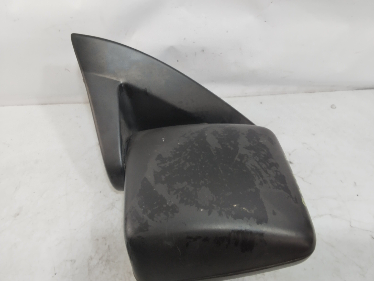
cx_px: 187
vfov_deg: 53.1
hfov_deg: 67.3
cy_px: 140
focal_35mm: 26
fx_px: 281
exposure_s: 1/100
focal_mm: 2.78
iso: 51
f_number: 2
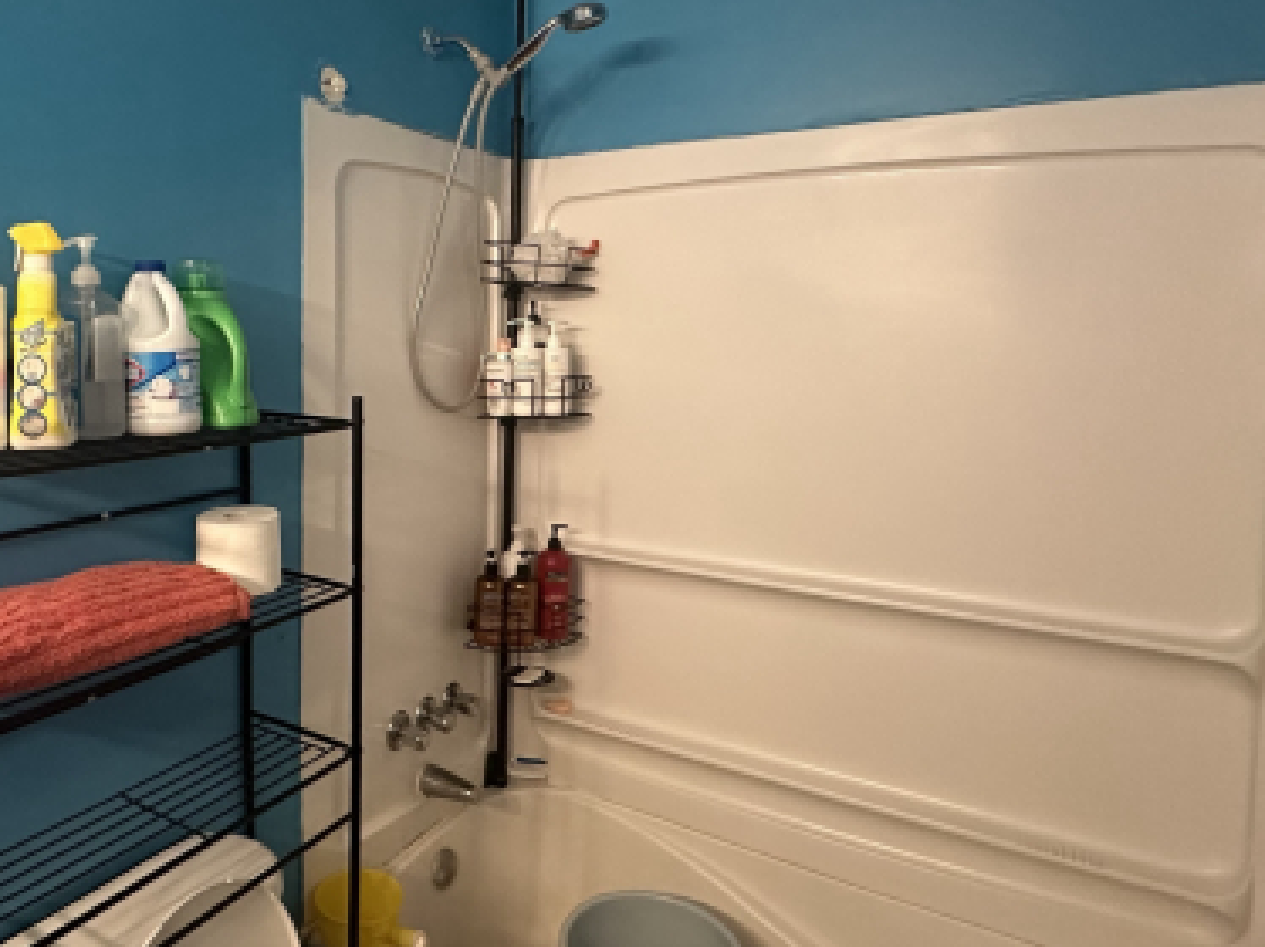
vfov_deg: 54.4
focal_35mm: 25
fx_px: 913
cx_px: 438
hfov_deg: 67.8
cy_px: 372
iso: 800
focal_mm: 2.22
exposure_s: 1/60
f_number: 2.2
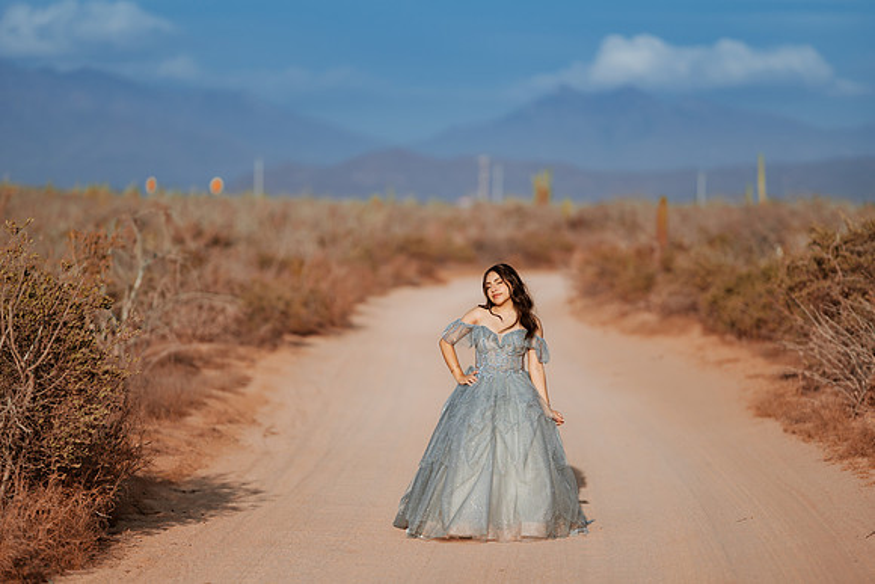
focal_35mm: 135
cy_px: 292
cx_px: 438
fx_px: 3282
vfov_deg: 10.2
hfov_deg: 15.2
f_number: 1.8
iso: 100
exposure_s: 1/8000
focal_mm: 135
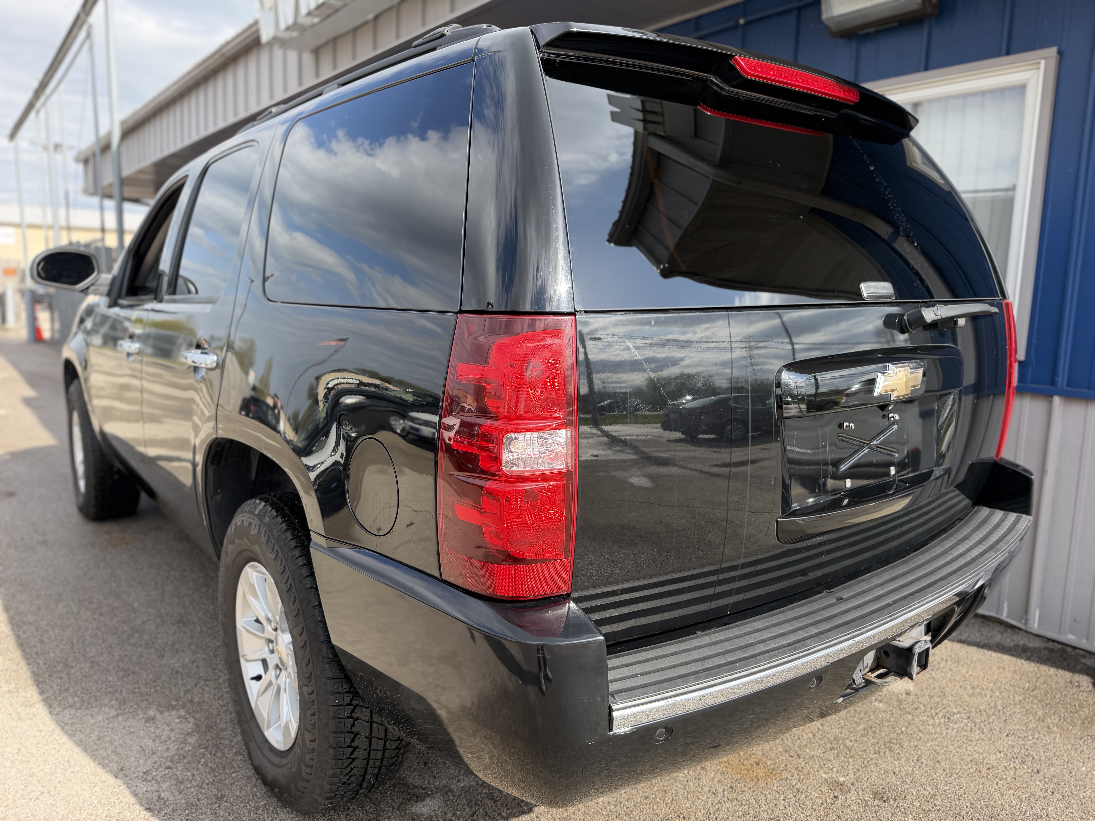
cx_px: 548
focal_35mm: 24
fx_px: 759
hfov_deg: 71.6
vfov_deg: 56.8
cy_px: 410
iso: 100
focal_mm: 6.76
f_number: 1.78
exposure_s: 1/1522
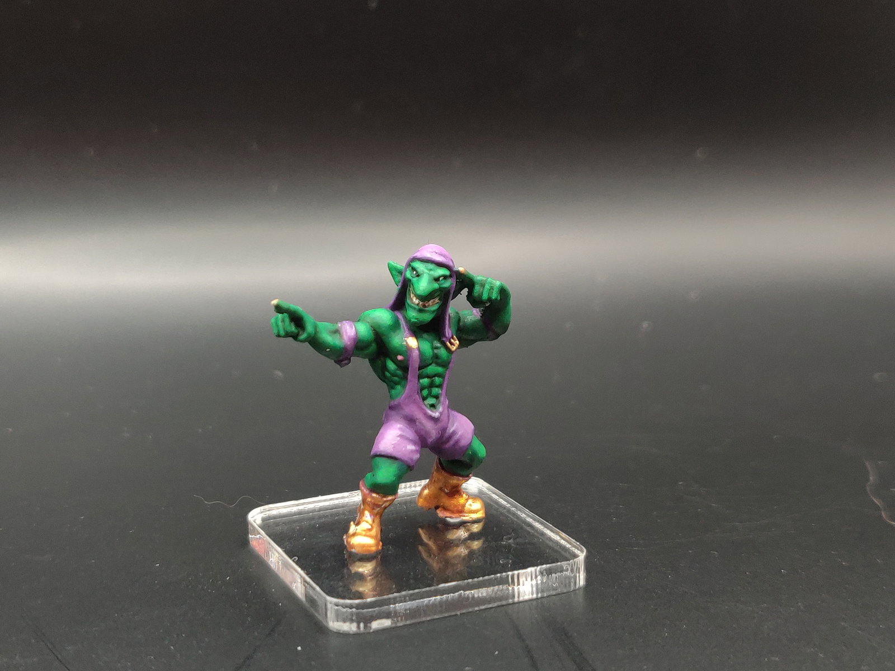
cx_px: 448
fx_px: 646
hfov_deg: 69.4
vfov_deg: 54.9
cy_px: 336
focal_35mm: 25
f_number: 1.7
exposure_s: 1/50
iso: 400
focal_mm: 4.25
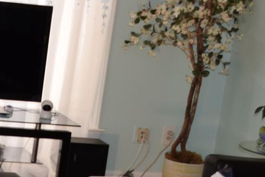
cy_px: 270
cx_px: -39
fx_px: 1200
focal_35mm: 163
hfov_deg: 12.4
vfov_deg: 8.2
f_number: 5.6
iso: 450
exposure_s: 1/125
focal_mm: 26
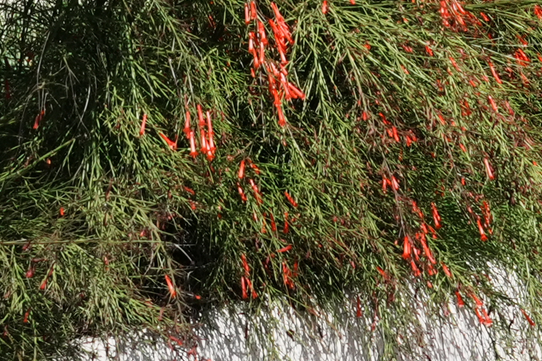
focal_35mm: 174
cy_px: -614
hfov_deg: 11.8
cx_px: 262
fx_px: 2619
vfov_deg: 7.2
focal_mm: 24
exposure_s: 1/500
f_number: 10
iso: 250
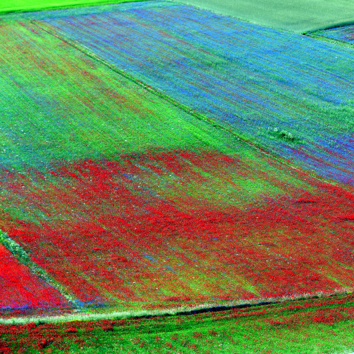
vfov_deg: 11.6
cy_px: 175
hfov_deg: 11.6
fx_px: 1747
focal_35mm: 151
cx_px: 223
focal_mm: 78
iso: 100
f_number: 3.2
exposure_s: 1/400
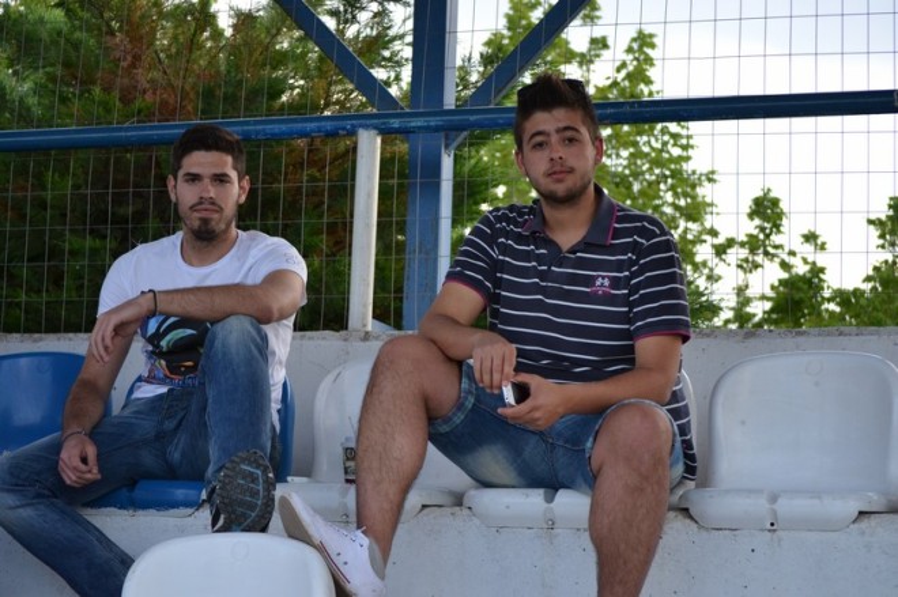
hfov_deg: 24.6
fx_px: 2056
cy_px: 298
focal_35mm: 82
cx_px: 449
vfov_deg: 16.5
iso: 800
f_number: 4
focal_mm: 55
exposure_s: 1/500
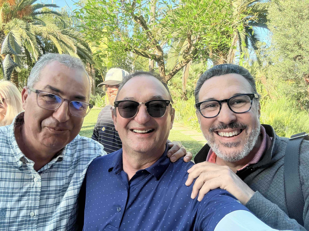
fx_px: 205
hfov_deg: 73.9
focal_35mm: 23
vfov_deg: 58.9
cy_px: 116
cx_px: 154
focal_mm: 2.69
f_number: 1.9
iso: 80
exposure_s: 1/166
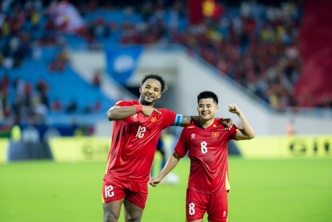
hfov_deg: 6.9
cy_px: 111
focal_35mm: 300
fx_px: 2767
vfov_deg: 4.6
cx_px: 166
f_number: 2.8
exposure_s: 1/1000
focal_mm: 300
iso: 3200
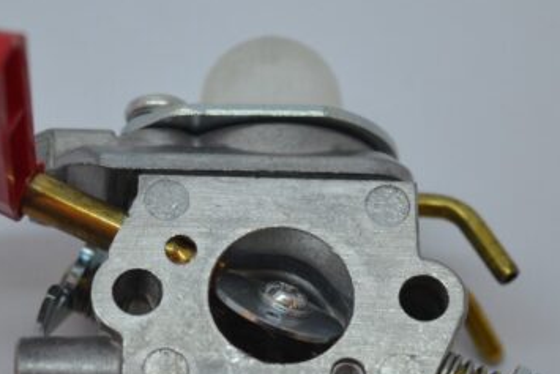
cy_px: 267
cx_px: 260
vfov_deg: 9.4
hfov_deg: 14.1
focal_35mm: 146
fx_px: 2272
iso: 250
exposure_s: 1/125
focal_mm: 48
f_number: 5.6
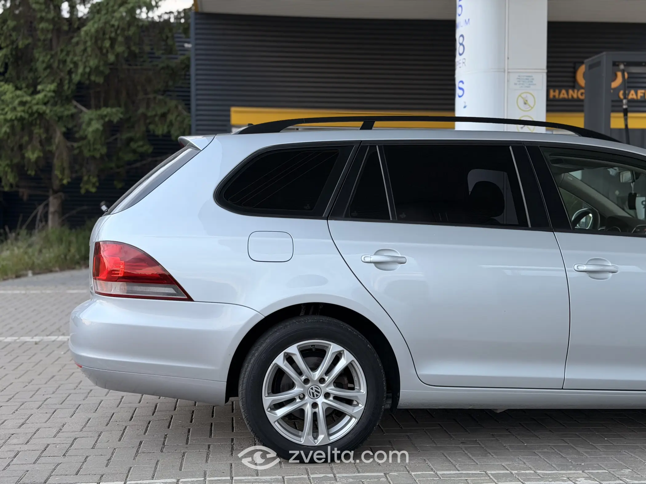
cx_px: 323
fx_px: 896
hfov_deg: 39.7
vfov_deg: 30.3
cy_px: 242
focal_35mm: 48
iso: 100
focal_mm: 6.76
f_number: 1.78
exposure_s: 1/73
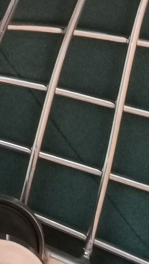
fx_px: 1488
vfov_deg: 10.2
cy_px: 171
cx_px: 75
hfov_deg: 5.7
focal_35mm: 212
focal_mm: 5.58
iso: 320
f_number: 1.8
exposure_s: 1/33.3
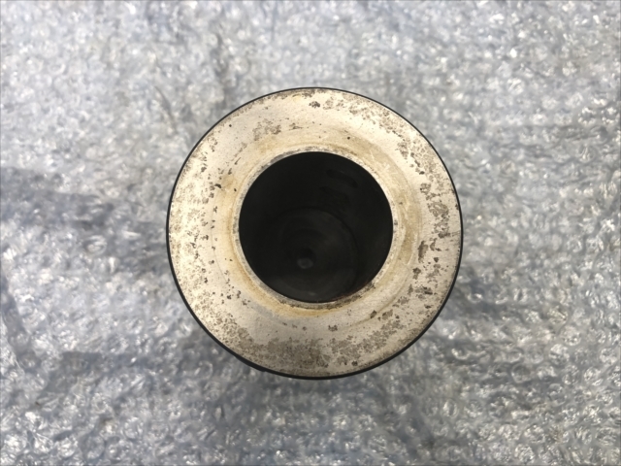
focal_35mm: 28
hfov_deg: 63.4
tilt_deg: -80.7
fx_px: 502
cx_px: 310
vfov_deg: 49.7
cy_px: 233
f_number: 1.8
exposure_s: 1/24
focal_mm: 3.99
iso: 40
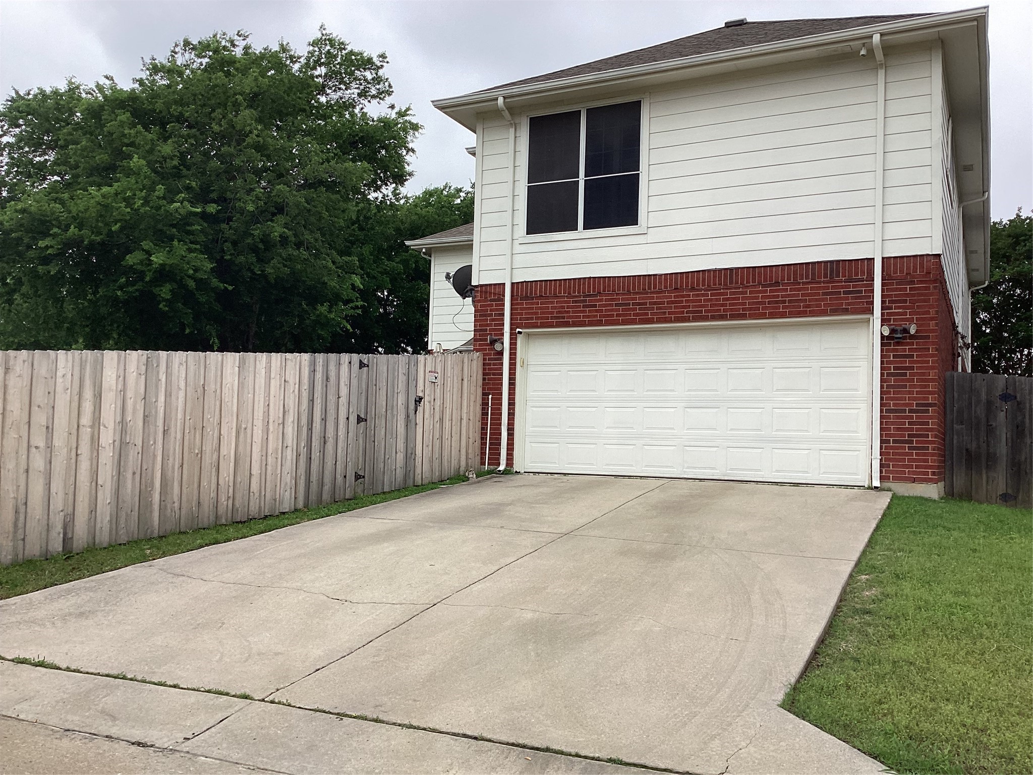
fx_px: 925
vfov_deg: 45.4
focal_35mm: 31
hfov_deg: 58.4
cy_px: 388
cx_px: 516
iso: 25
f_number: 2.4
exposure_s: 1/574
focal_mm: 3.3
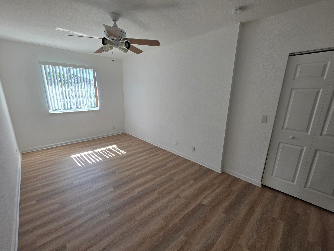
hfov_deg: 102.0
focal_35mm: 14
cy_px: 132
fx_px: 135
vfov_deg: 85.6
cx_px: 162
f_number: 1.9
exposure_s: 1/252
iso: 40
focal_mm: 2.2
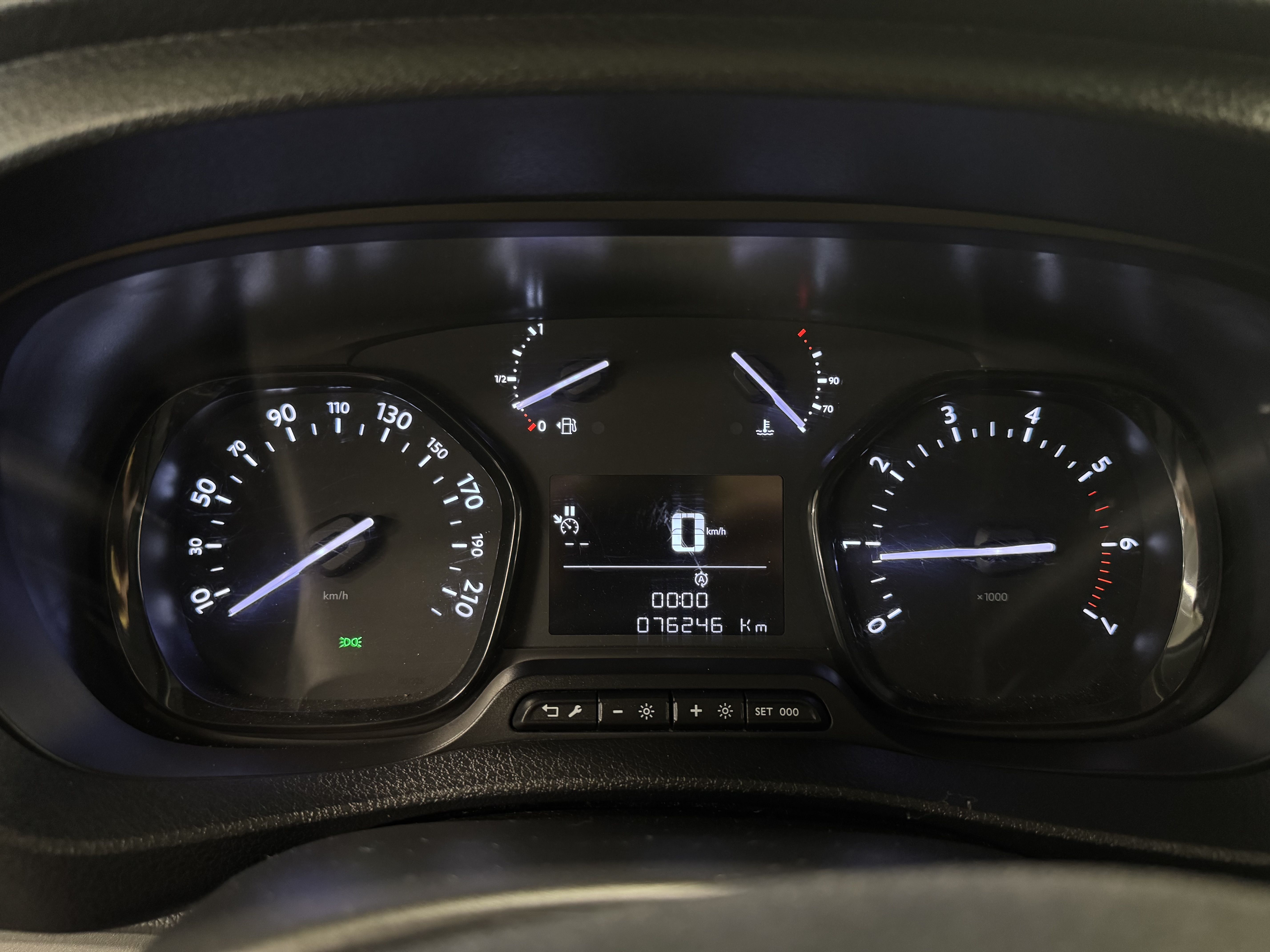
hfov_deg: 71.6
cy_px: 476
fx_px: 881
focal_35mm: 24
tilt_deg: -21.7
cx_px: 635
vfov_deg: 56.8
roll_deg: -0.9
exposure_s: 1/50
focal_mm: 6.76
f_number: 1.78
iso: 640
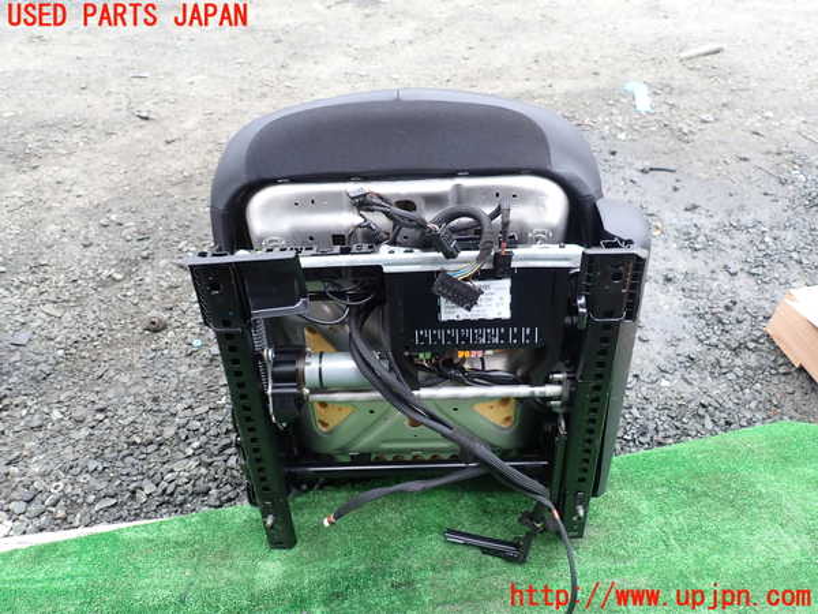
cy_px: 307
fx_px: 591
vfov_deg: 54.9
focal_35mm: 25
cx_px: 409
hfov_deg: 69.4
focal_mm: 4.5
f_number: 2.8
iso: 100
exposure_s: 1/200
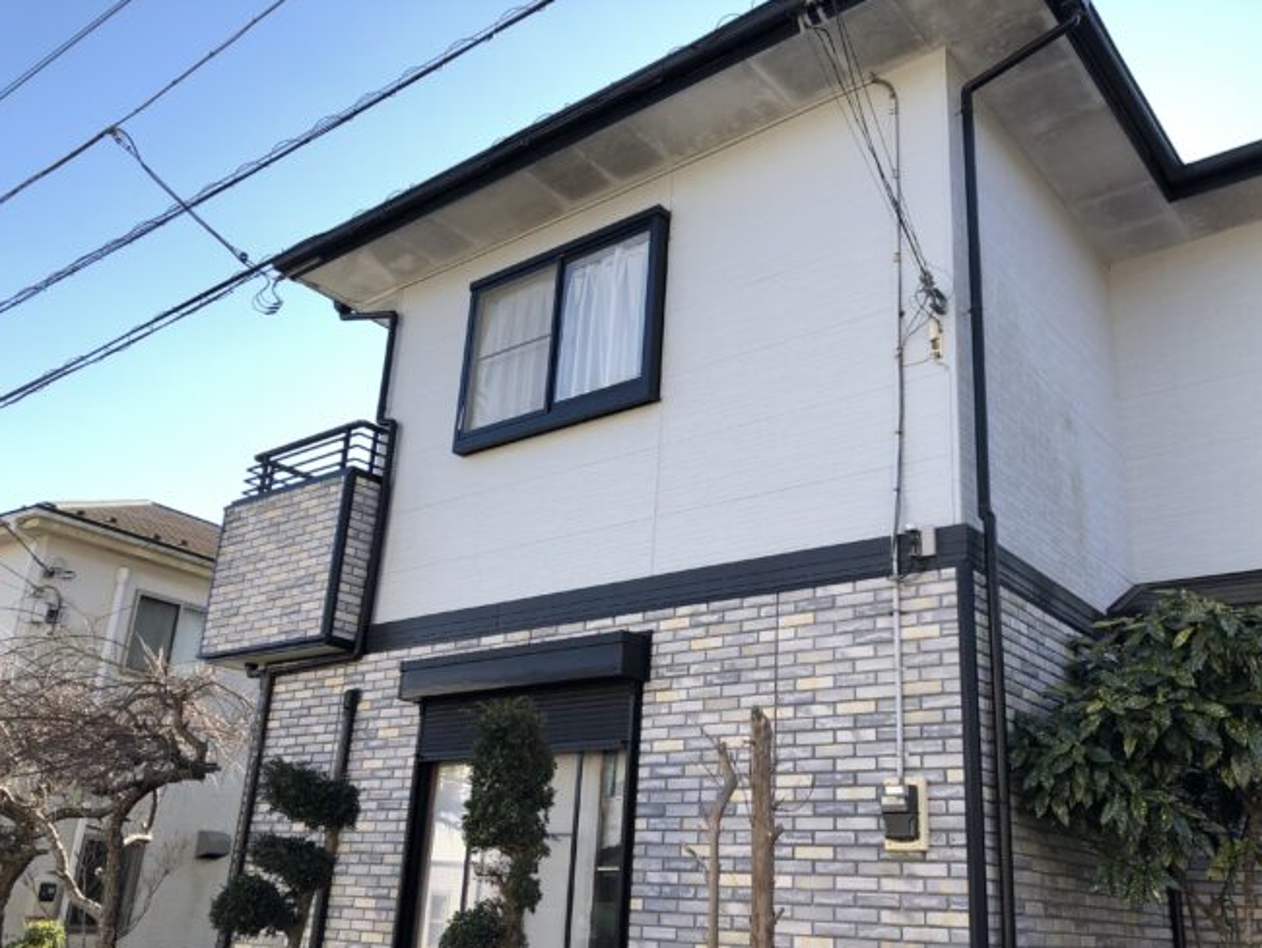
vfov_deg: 45.4
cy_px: 519
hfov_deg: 58.3
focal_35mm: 31
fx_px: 1131
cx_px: 676
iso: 20
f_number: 1.8
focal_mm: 3.99
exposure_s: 1/600
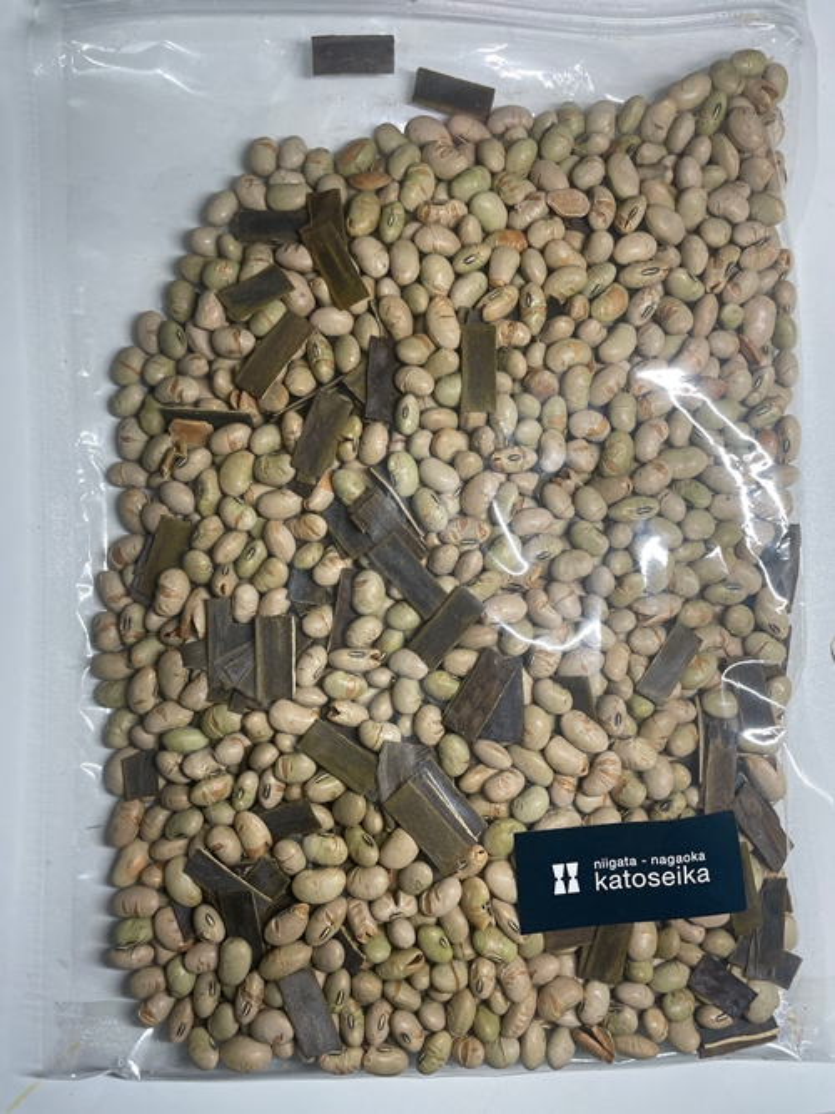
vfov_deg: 67.3
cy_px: 557
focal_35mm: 26
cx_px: 418
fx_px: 836
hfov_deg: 53.0
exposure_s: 1/120
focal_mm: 4.2
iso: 125
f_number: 1.6
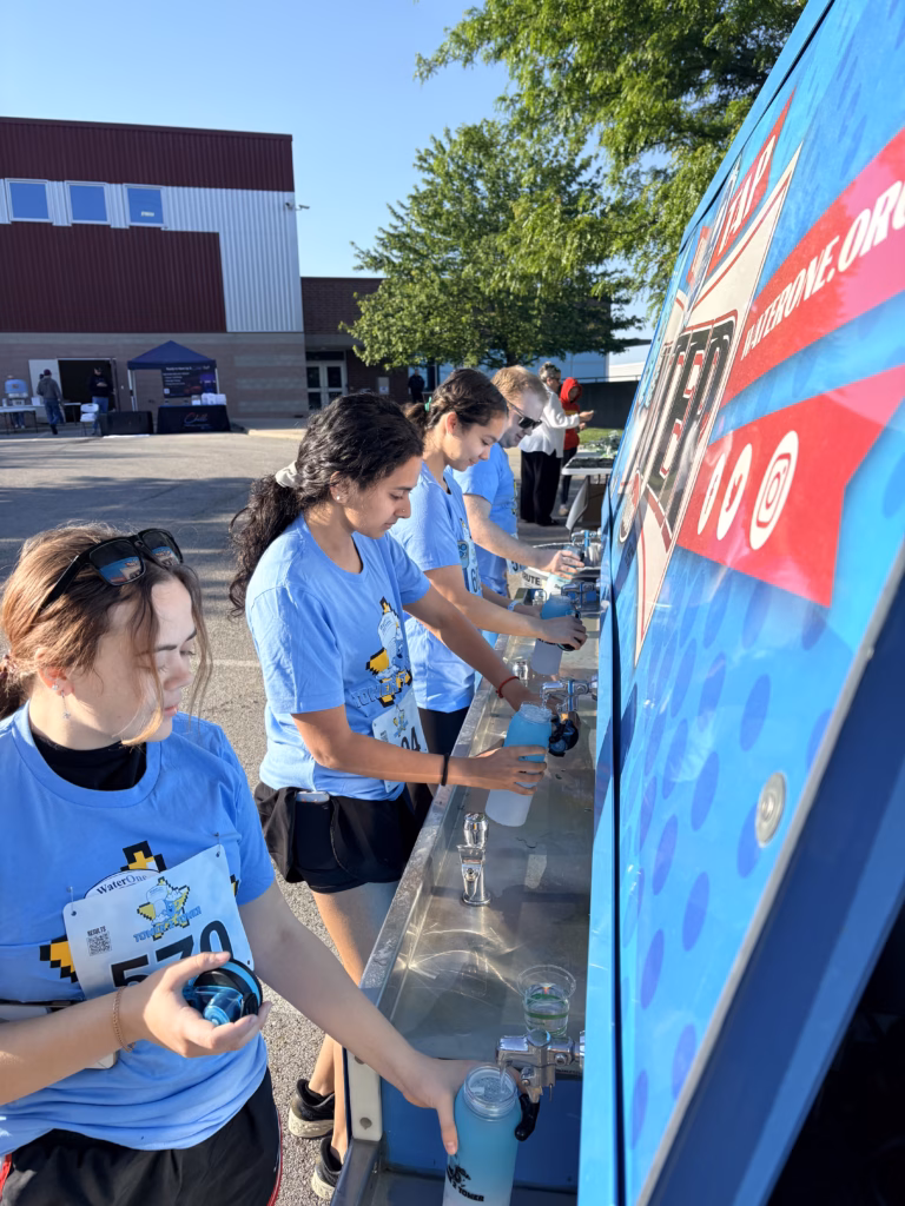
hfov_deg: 53.1
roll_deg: +2.0
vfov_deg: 67.3
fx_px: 906
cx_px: 452
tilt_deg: -11.8
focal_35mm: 26
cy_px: 603
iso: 50
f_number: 1.6
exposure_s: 1/1706
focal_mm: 5.96
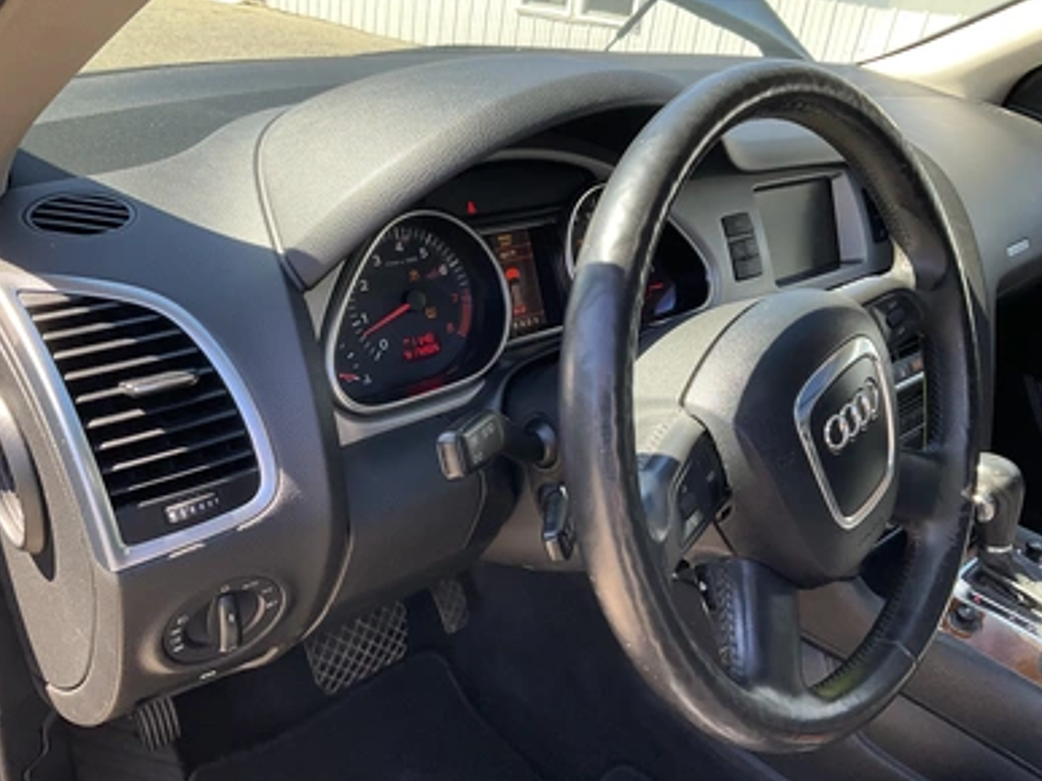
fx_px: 903
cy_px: 390
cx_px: 512
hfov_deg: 60.0
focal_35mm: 30
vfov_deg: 46.8
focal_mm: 3
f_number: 1.8
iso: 32
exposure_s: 1/149
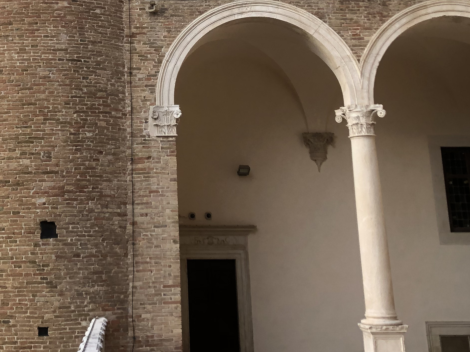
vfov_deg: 23.4
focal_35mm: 60
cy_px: -1
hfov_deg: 31.7
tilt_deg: +17.5
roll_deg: +1.5
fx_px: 815
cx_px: 132
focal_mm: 4
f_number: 1.8
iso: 32
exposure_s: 1/120
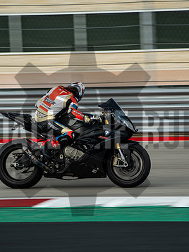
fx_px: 1706
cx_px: 83
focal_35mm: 234
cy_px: 131
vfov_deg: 8.5
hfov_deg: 6.3
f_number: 4.5
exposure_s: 1/200
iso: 160
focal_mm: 100
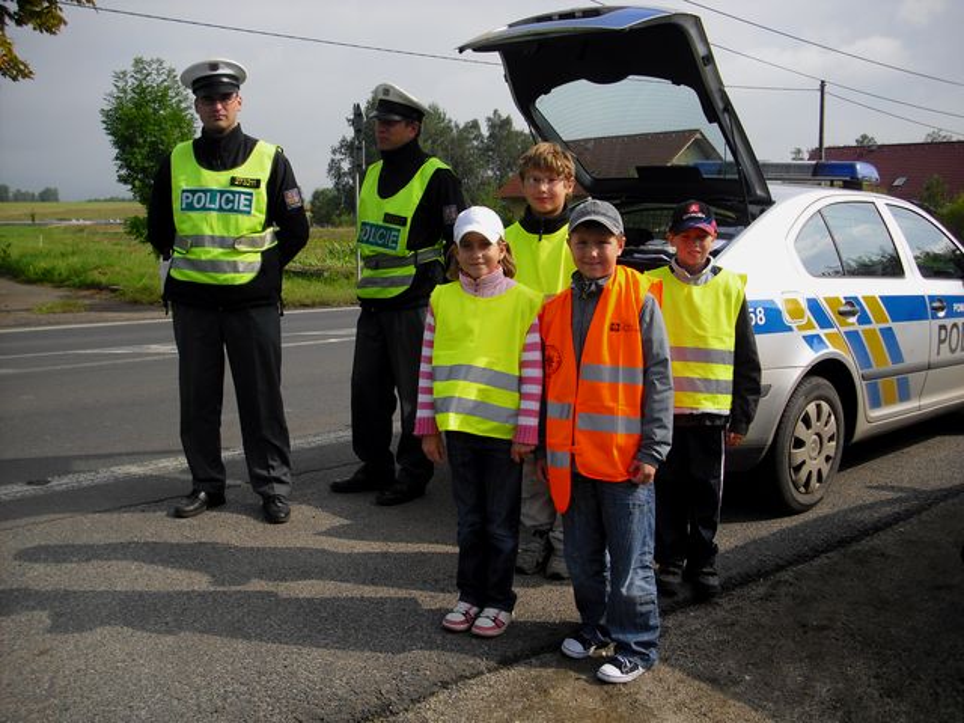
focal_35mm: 38
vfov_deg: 37.7
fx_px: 1058
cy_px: 362
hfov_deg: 49.0
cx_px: 482
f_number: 5.6
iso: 64
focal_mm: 6.2
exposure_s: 1/250
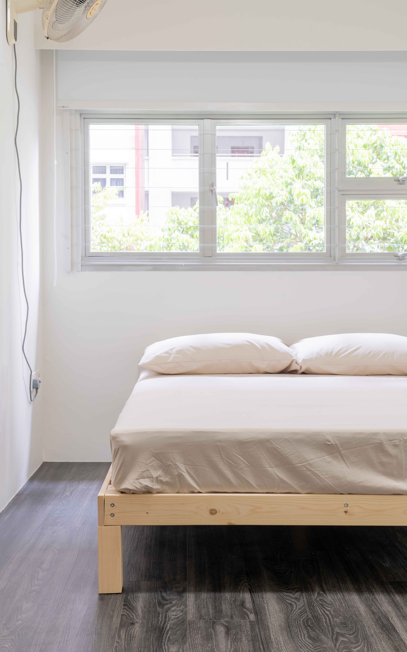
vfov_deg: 45.3
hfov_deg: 29.2
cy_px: 327
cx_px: 213
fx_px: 781
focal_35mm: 44
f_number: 11
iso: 100
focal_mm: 43
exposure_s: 1/4
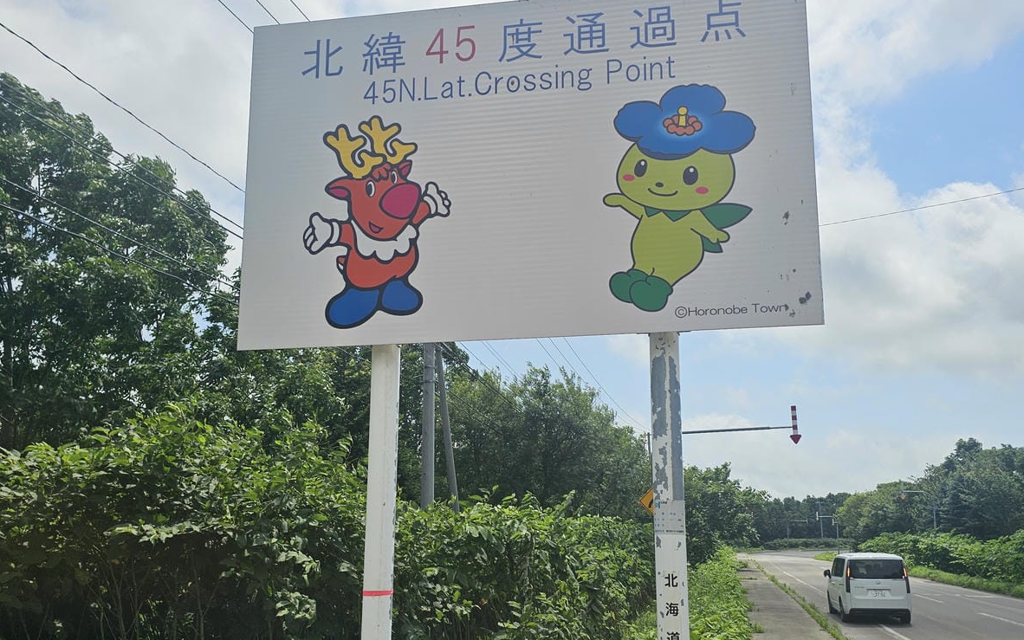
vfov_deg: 38.1
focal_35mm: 33
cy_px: 406
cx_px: 517
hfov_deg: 58.1
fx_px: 921
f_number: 1.7
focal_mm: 6.3
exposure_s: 1/2043
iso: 10
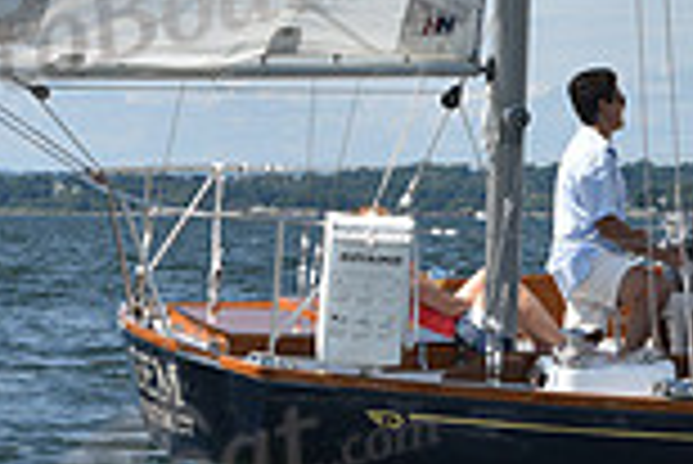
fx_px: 5087
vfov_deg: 5.2
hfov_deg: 7.8
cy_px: 196
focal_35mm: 264
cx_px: 675
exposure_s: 1/1000
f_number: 10
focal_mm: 70
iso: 320
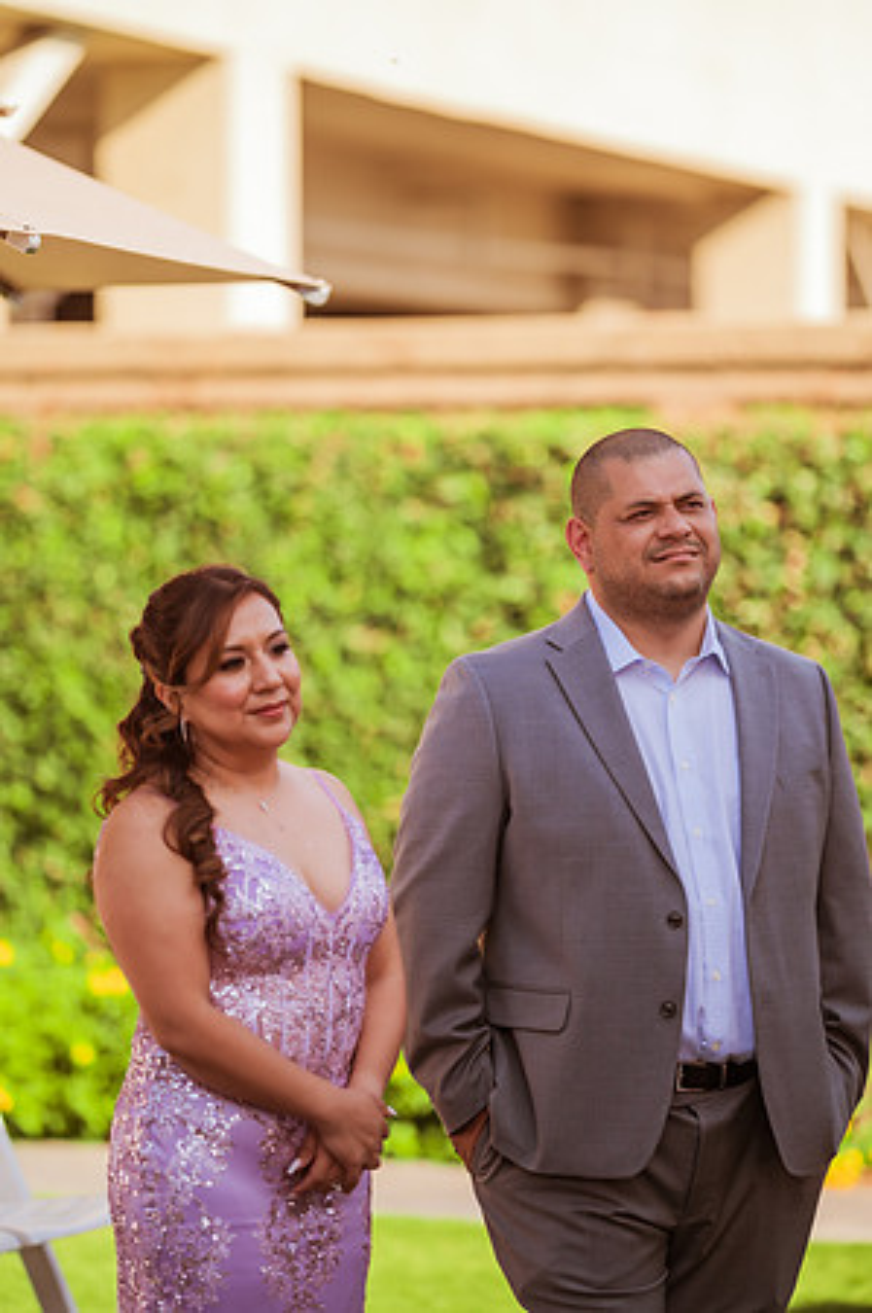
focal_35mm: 135
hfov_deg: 10.1
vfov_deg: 15.2
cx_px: 436
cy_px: 656
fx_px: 4916
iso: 125
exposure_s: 1/1250
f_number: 1.8
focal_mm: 135
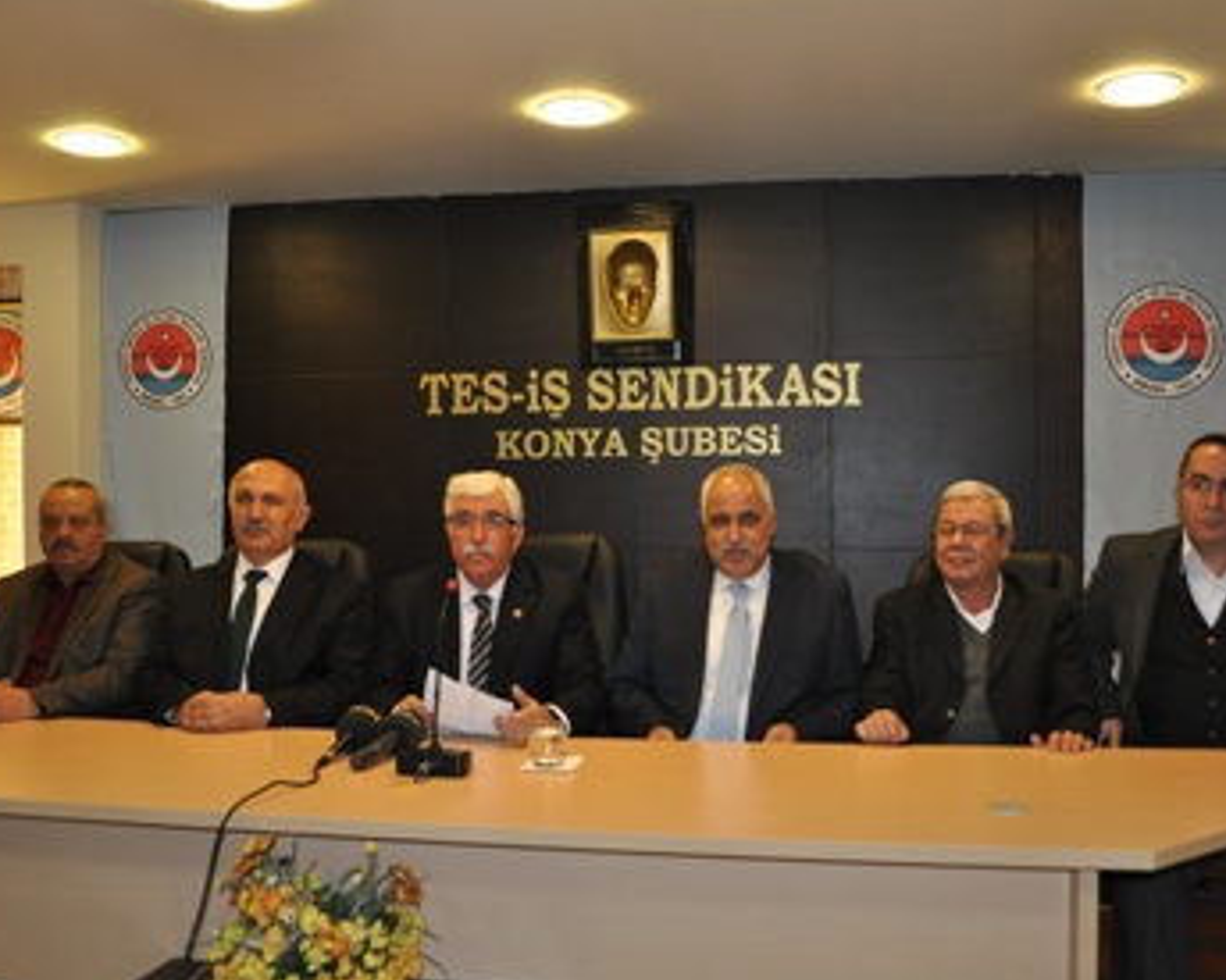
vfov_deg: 44.5
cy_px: 492
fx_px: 1197
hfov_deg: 54.2
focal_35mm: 33
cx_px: 606
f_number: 3.5
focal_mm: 18
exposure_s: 1/60
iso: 800
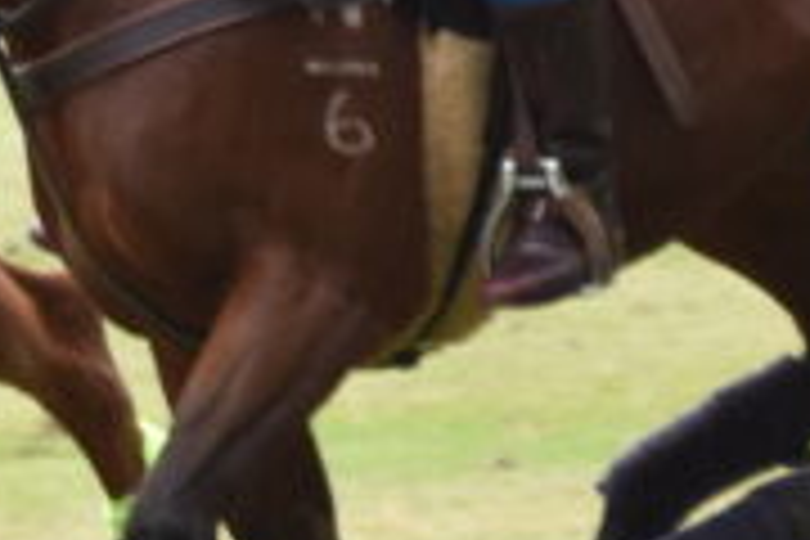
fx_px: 37456
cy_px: -20
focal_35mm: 1665
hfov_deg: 1.2
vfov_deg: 0.8
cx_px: -576
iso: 400
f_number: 5.3
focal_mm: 195
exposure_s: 1/800
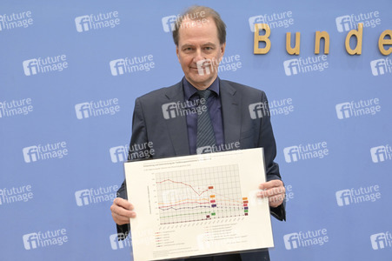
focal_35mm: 48
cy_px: 130
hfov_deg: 41.1
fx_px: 522
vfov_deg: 28.0
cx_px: 196
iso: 4000
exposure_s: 1/400
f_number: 5.6
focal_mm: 48
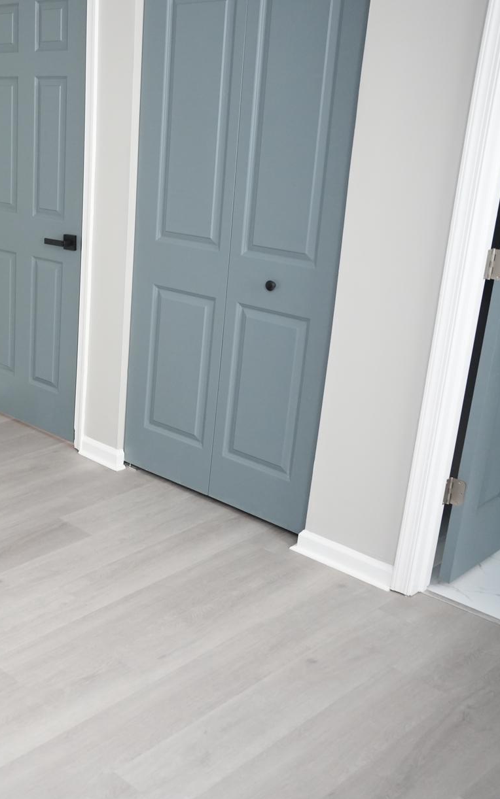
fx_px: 894
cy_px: 373
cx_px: -133
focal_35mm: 41
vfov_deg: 48.2
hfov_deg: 26.8
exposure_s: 1/250
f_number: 2.8
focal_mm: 24
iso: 2500
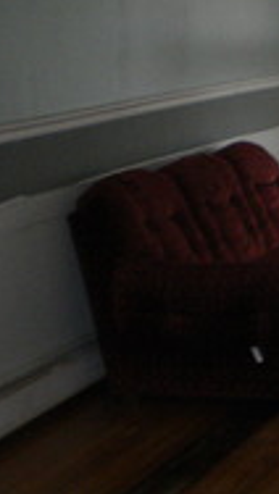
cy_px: 102
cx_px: 647
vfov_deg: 16.4
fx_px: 1707
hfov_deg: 8.6
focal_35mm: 130
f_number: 3.1
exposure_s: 1/55.7
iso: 184
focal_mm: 6.3
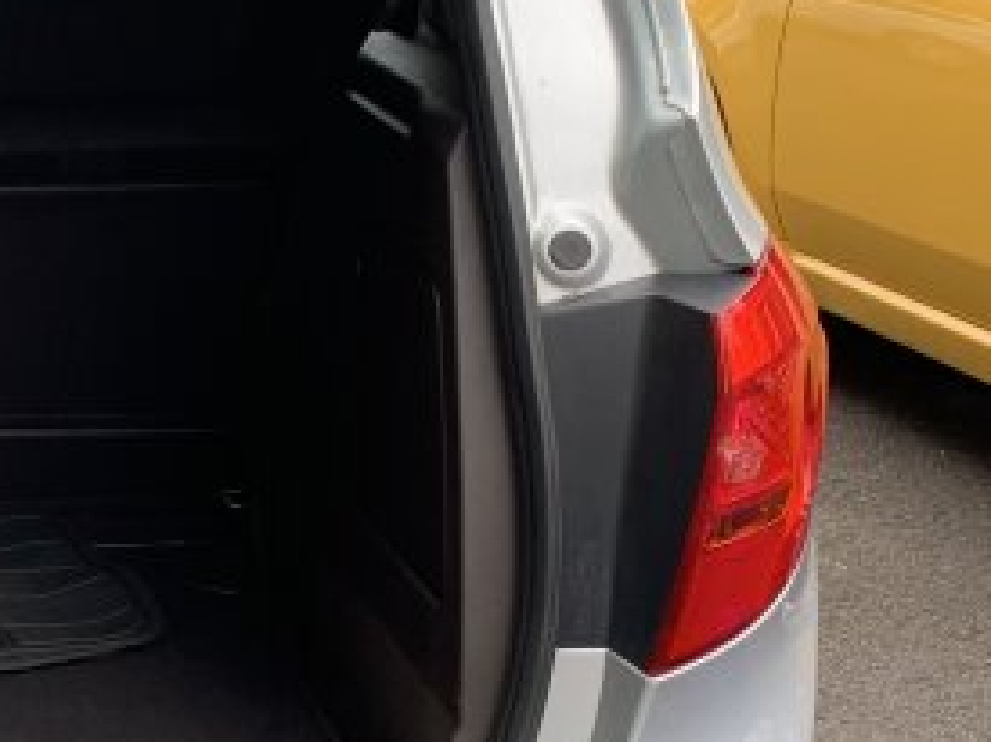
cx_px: -328
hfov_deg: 20.8
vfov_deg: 17.3
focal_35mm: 85
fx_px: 2432
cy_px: 456
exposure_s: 1/121
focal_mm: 4.25
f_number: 1.8
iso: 40
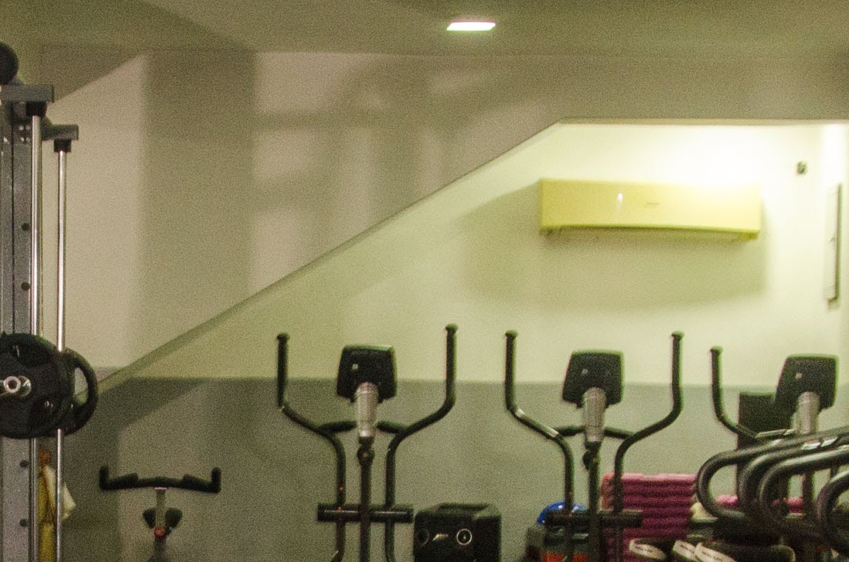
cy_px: 598
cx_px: 118
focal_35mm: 148
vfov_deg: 9.2
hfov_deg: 13.8
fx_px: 3483
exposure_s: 1/2.5
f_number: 10
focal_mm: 24
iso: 640
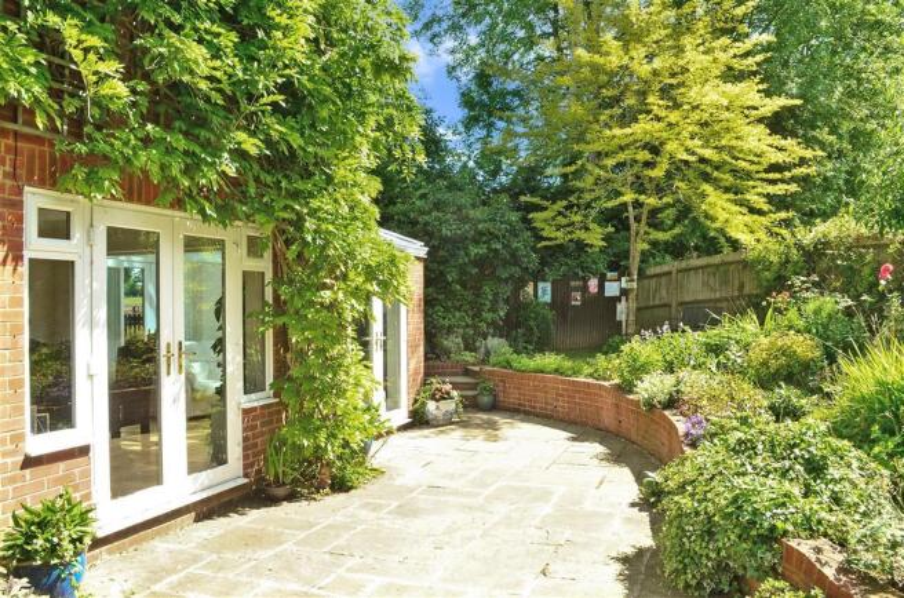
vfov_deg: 47.7
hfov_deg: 67.5
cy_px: 299
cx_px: 452
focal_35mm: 27
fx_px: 676
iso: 200
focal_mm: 18
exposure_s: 1/30
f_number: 14
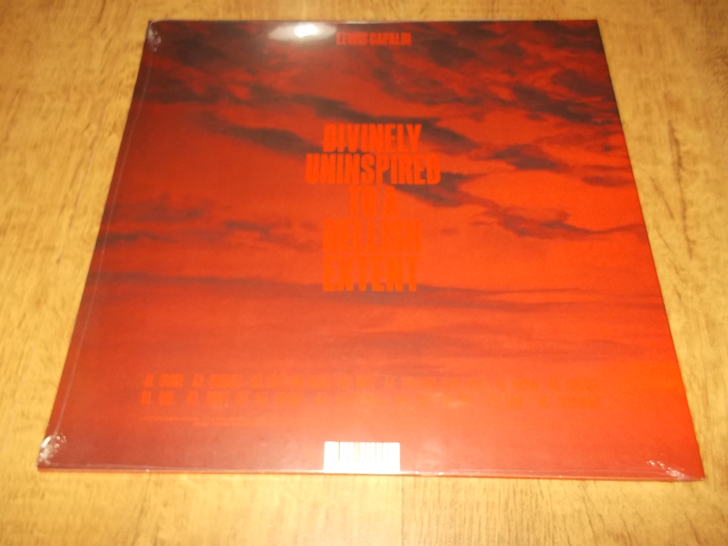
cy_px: 273
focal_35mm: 29
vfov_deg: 48.2
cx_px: 364
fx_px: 610
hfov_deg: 61.7
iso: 250
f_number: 3.3
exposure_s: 1/30
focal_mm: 4.1
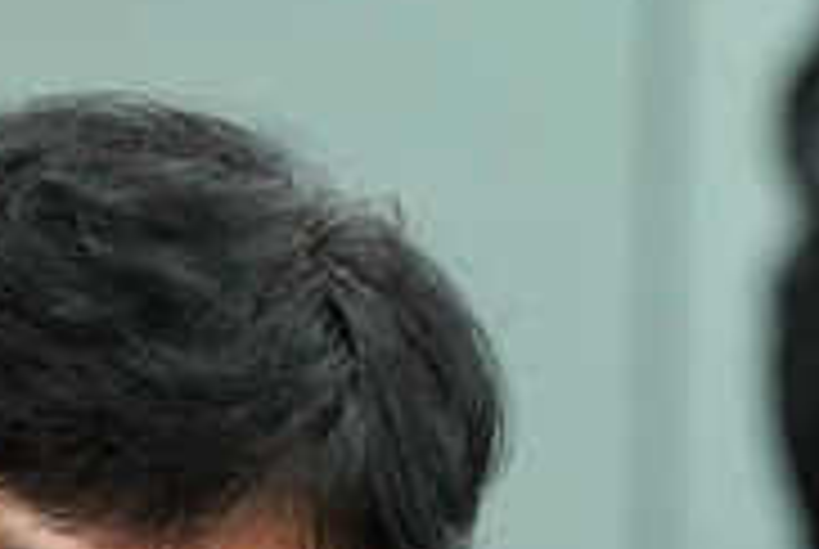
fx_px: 22491
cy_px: 1246
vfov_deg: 1.4
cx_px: 590
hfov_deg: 2.1
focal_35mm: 987
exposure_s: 1/250
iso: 4000
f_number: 4
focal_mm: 200
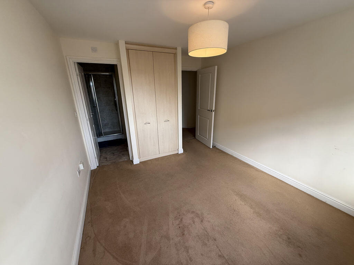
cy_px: 132
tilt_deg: -16.2
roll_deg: +0.8
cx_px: 177
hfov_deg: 102.1
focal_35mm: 14
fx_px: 143
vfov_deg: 85.7
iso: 160
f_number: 2.2
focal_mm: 2.22
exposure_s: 1/99
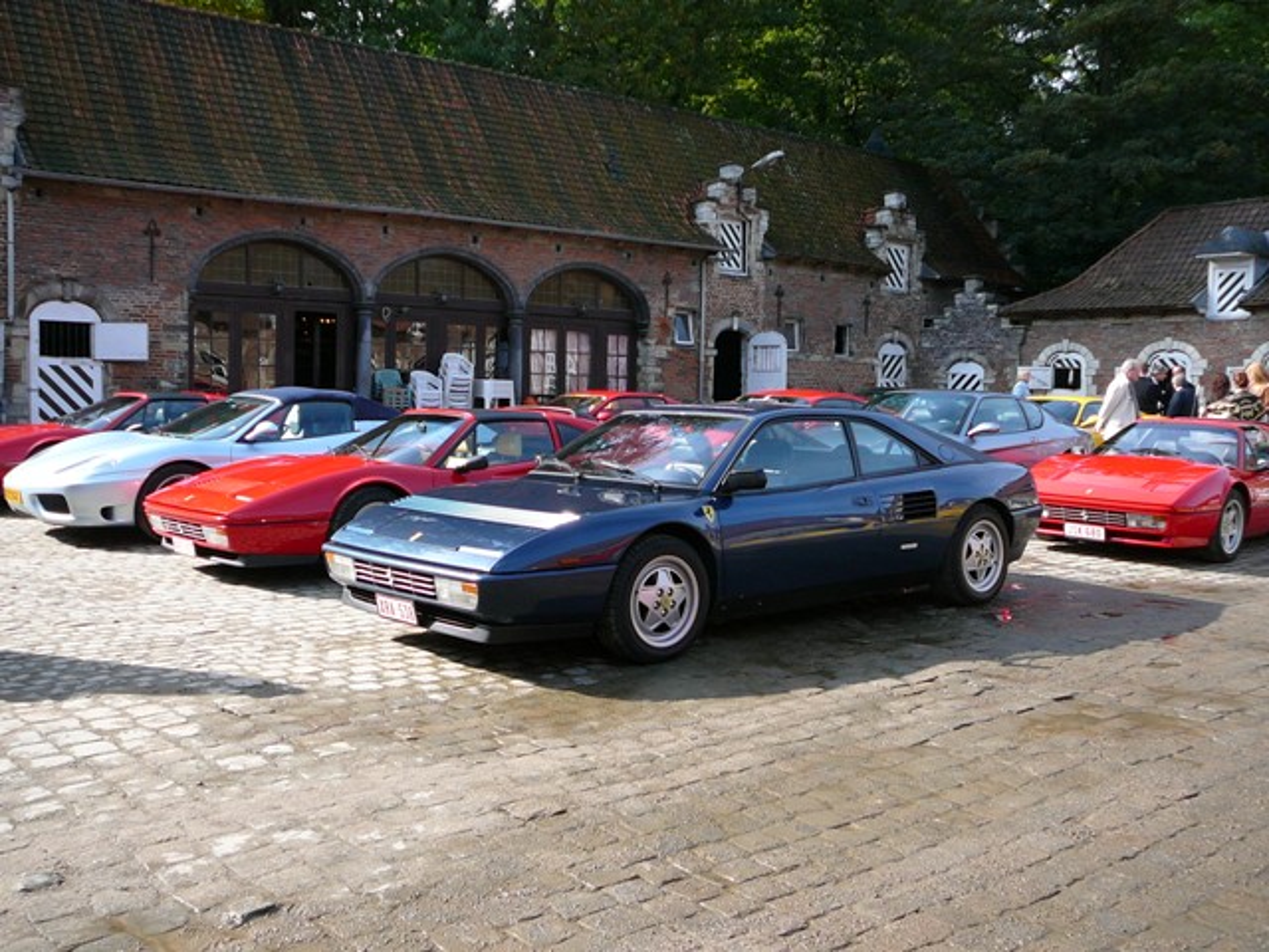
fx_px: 1283
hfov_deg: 52.6
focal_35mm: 35
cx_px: 634
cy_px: 476
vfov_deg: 40.7
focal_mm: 5.2
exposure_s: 1/400
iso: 80
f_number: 2.8
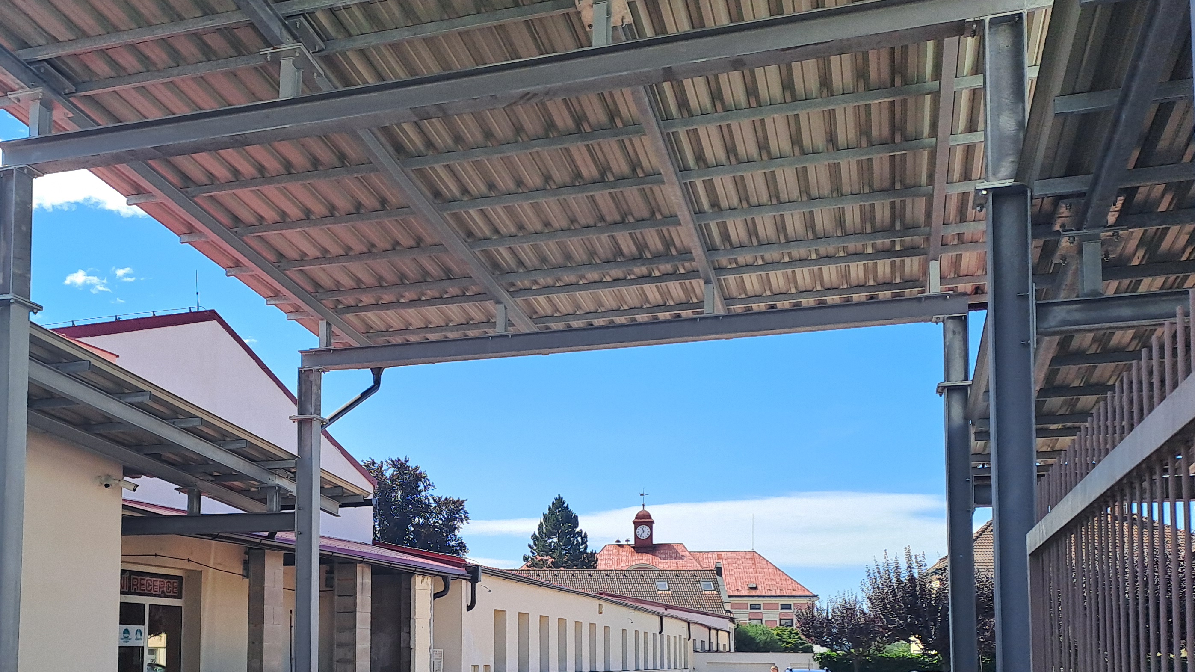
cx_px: 390
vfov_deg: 29.4
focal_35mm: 39
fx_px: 1236
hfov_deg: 50.6
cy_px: 585
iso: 32
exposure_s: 1/538
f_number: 1.8
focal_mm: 4.65
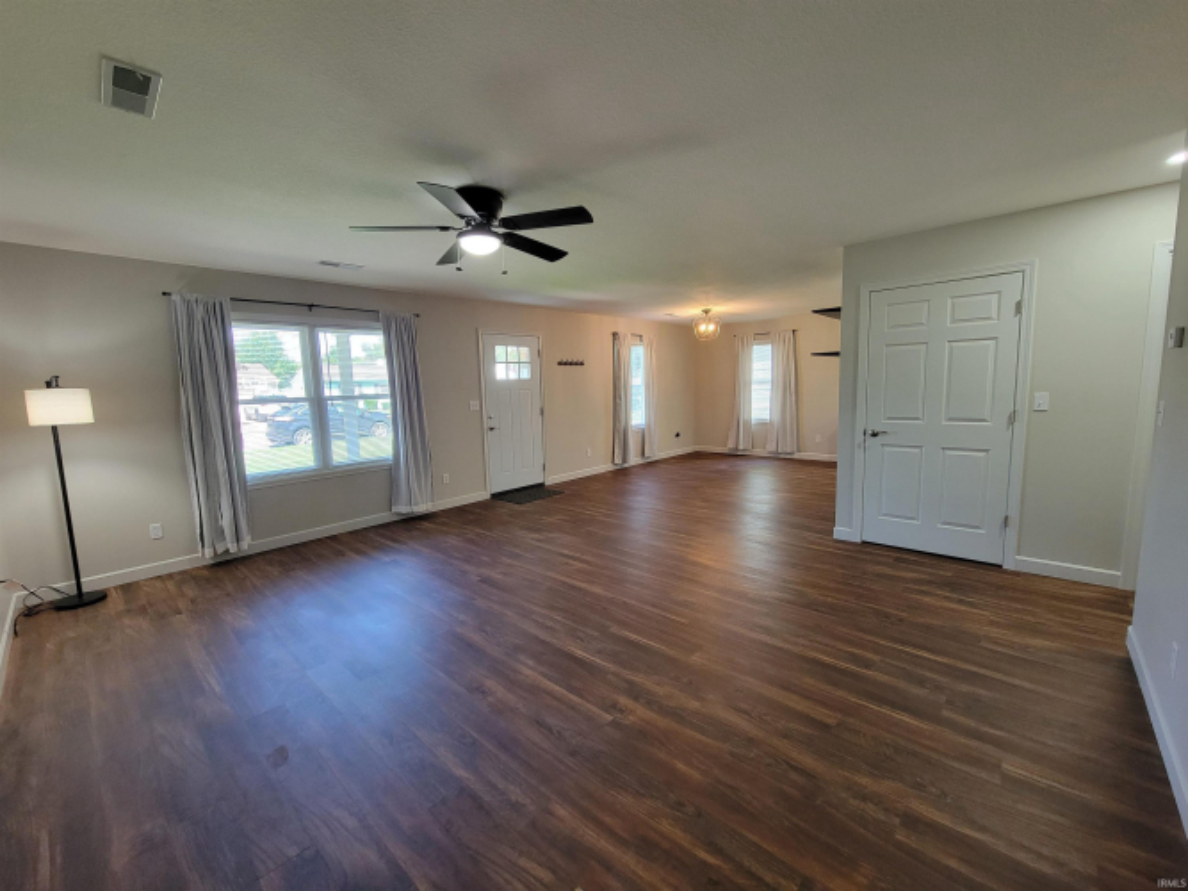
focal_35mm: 13
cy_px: 446
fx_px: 446
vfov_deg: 89.9
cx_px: 594
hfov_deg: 106.2
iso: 320
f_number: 2.2
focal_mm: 2.2
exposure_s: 1/60
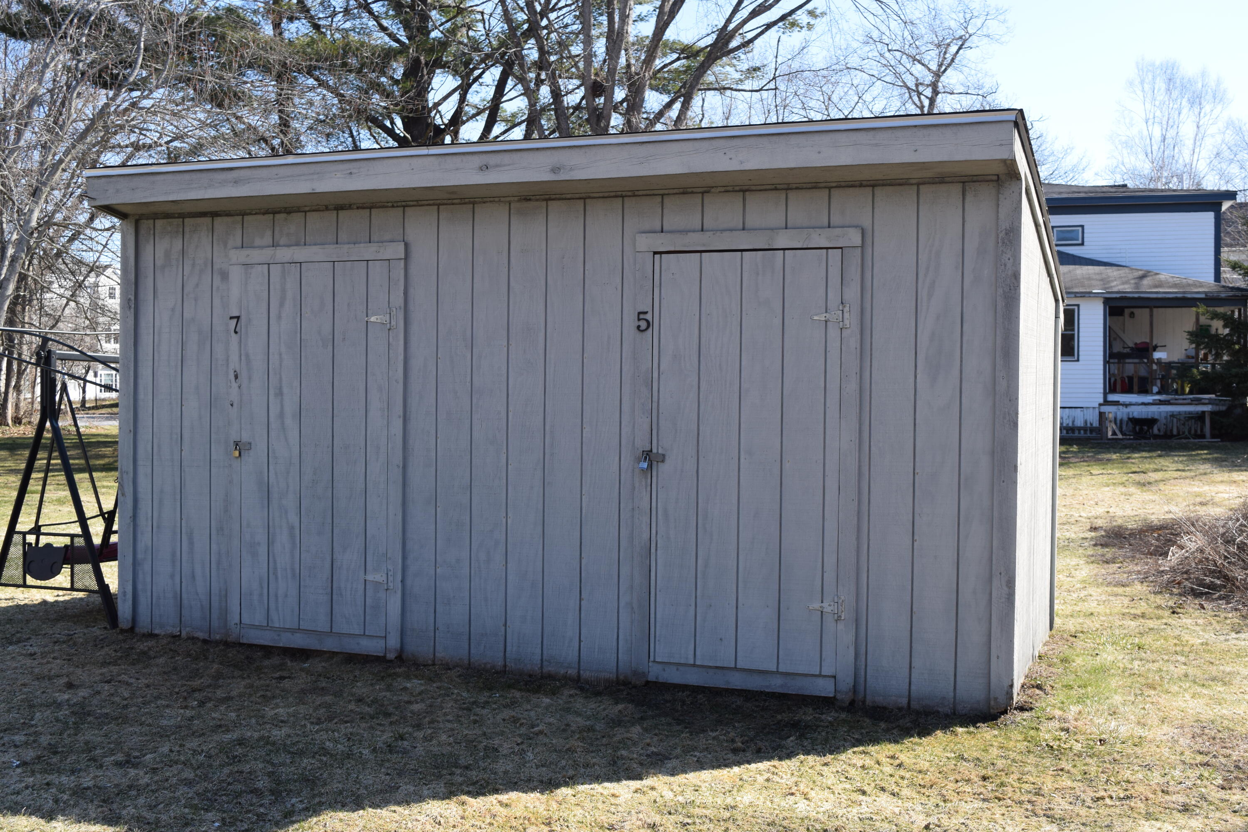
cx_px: 624
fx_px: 1404
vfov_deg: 33.0
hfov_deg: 47.9
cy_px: 416
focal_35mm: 40
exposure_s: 1/250
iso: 200
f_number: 8
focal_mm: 27
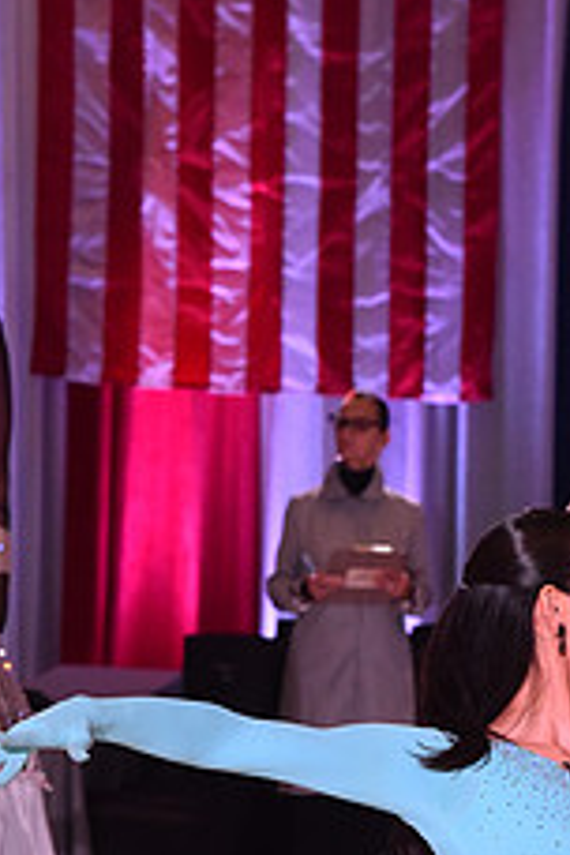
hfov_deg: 6.3
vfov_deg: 9.4
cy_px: 1050
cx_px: 636
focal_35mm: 216
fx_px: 5130
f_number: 6.3
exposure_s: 1/320
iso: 2500
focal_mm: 85
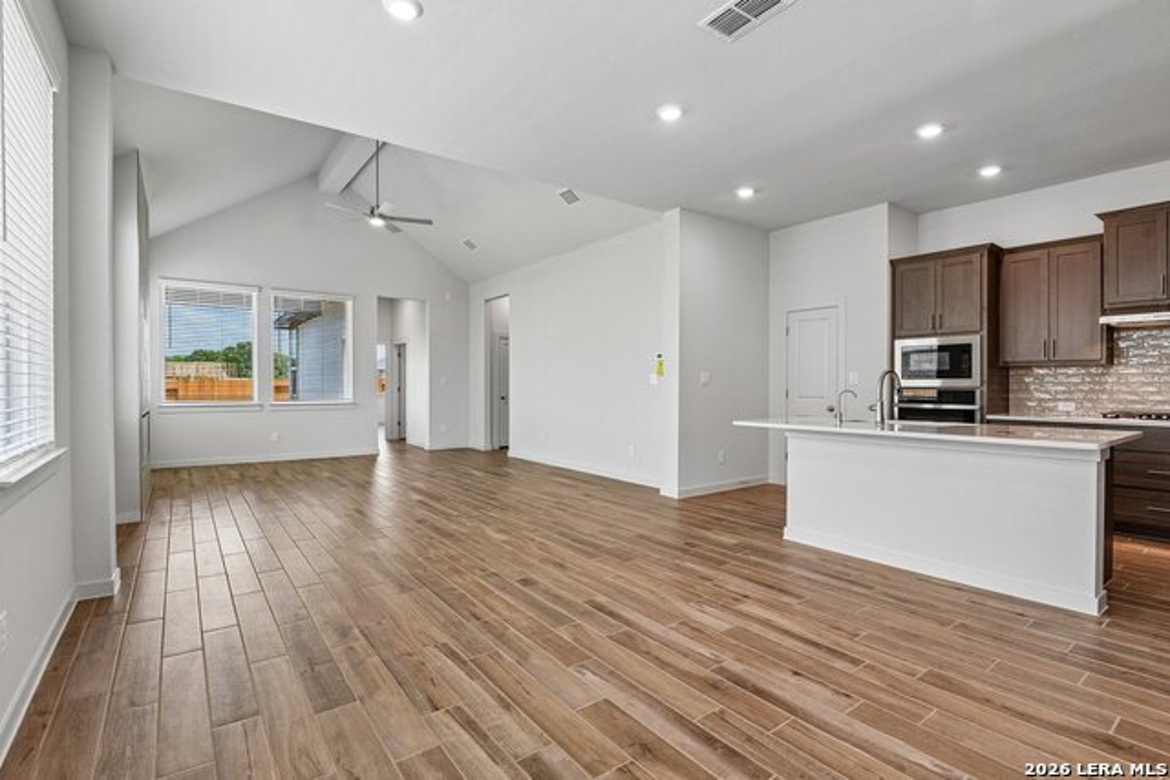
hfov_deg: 96.7
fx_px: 520
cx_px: 585
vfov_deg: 73.8
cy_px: 390
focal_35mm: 16
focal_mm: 16
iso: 400
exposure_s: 1/30
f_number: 8
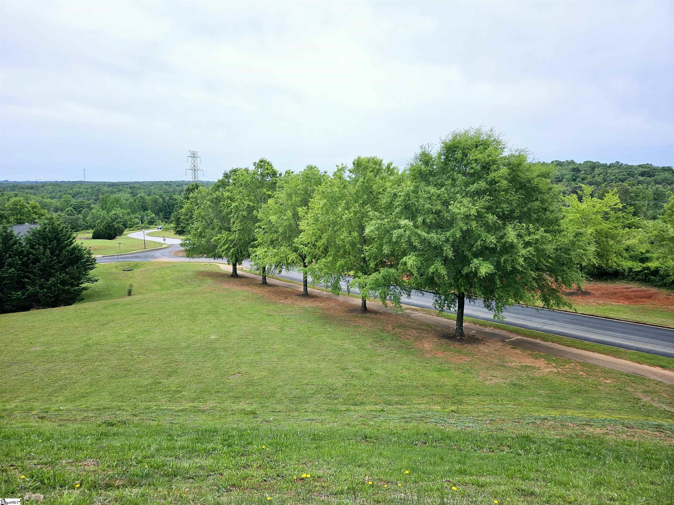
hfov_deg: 73.9
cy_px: 252
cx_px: 337
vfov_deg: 58.9
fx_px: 448
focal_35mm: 23
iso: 25
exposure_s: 1/2500
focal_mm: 5.4
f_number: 1.8
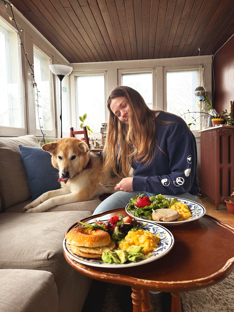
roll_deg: -0.2
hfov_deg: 56.8
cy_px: 156
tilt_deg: -2.1
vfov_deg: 71.6
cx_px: 117
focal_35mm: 24
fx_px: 216
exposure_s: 1/191
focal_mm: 6.76
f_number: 1.78
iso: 200
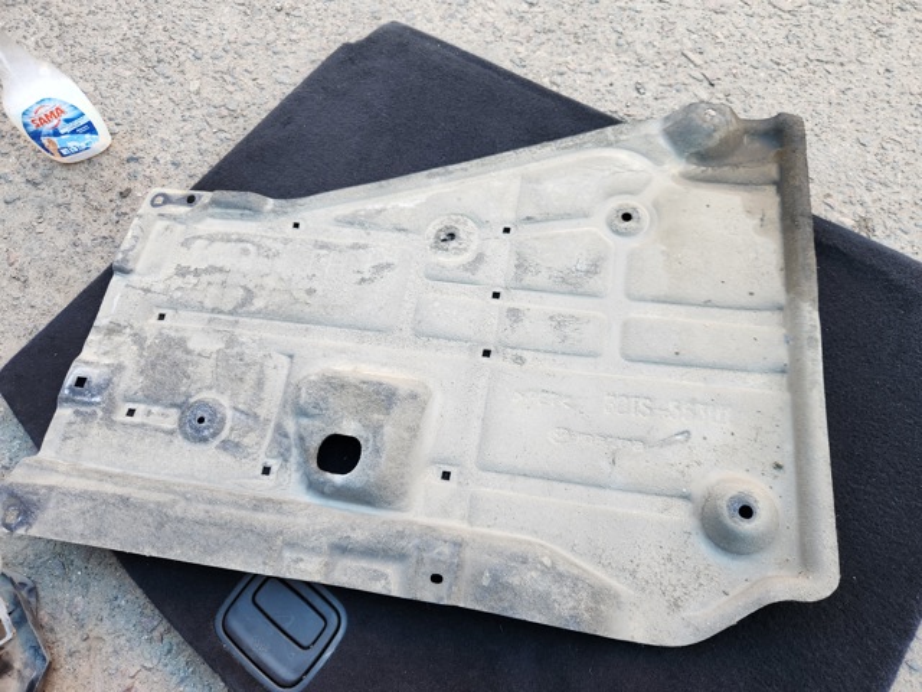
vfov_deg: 58.9
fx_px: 613
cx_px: 461
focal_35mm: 23
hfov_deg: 73.9
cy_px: 346
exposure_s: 1/180
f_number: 1.8
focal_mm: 5.4
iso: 100
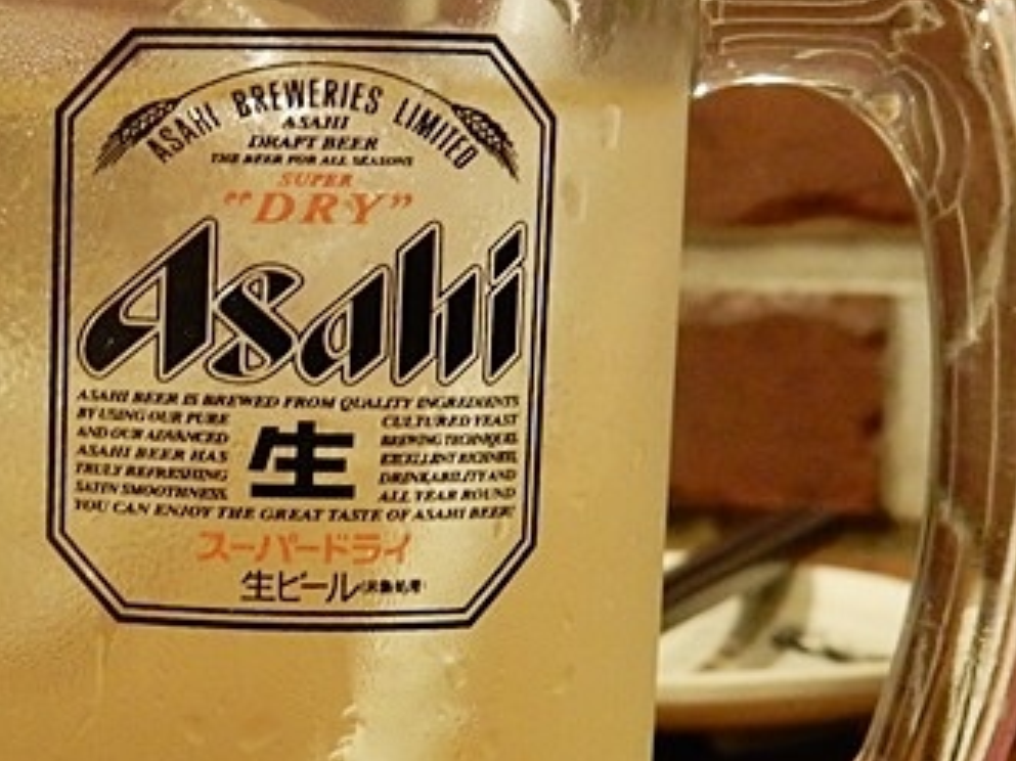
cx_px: -61
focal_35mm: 87
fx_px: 2553
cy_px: 509
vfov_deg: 16.9
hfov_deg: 21.5
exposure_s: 1/15
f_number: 4
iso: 400
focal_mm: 6.4
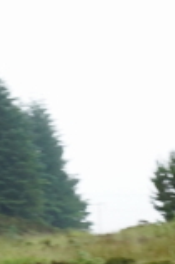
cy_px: 409
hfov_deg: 3.4
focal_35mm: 399
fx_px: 2916
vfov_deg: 5.1
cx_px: -240
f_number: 6.3
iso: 1600
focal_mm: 70
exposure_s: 1/400
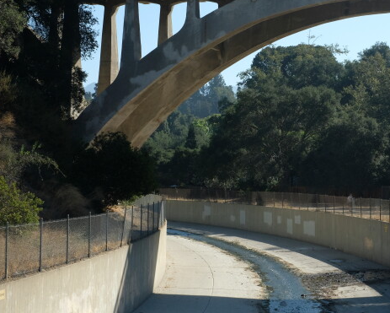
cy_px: 131
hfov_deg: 22.3
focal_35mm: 85
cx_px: 285
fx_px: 982
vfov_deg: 18.1
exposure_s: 1/1250
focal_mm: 35
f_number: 8
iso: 800
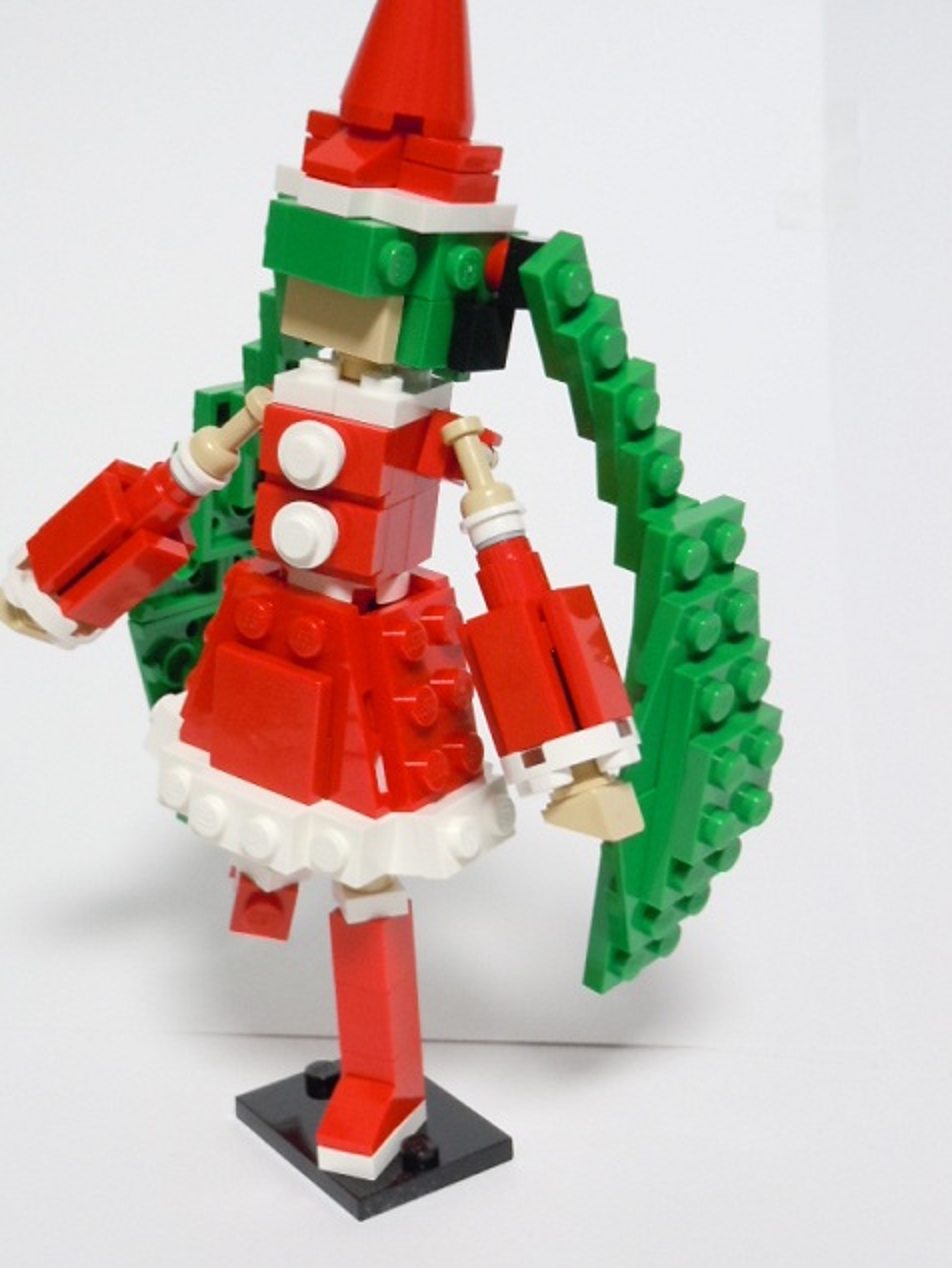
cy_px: 573
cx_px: 364
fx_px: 2052
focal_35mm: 56
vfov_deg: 34.3
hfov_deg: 26.0
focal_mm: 8.1
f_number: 4.6
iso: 400
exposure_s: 1/6
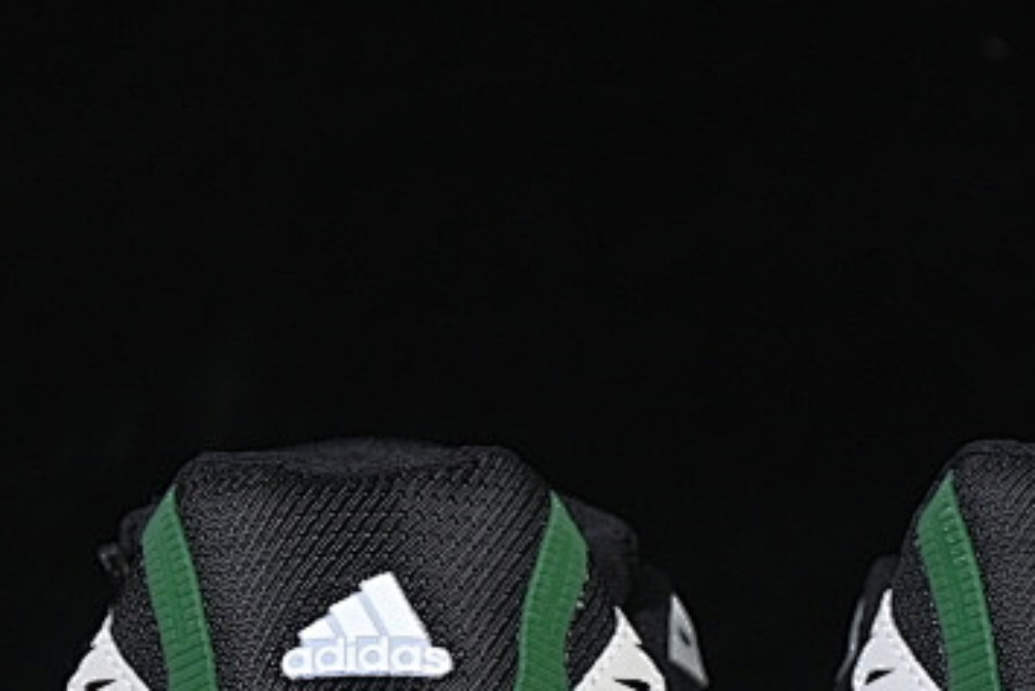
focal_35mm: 228
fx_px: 6557
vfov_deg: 6.0
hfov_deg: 9.0
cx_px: 752
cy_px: 738
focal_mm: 50
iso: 160
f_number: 6.3
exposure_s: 1/60
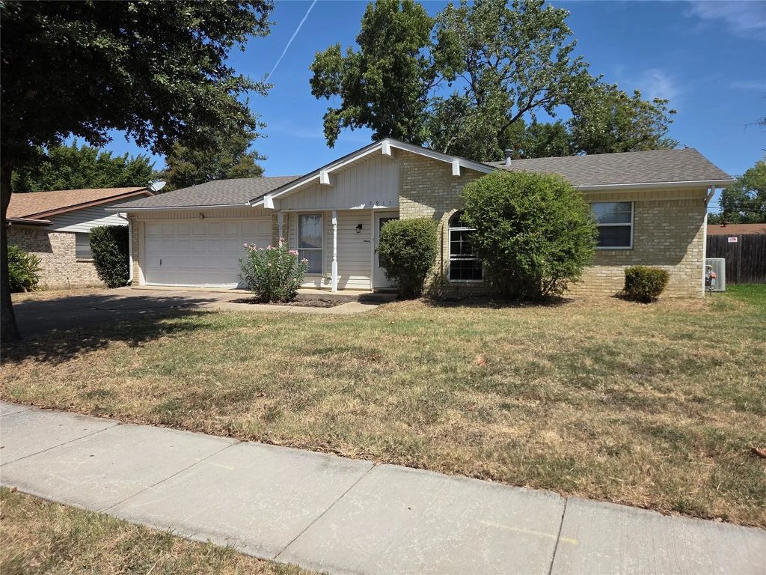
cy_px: 288
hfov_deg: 73.9
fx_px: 509
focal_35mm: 23
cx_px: 383
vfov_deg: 58.9
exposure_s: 1/6618
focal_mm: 5.4
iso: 80
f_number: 1.8
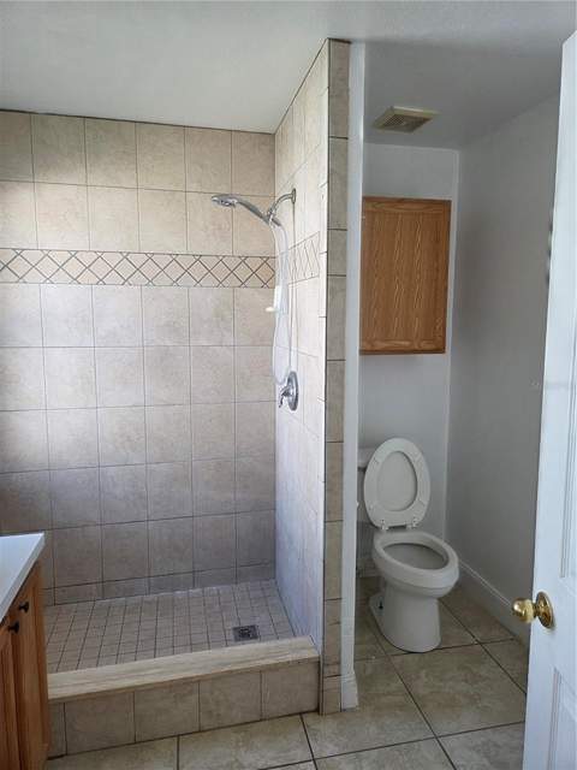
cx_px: 288
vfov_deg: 73.9
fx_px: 511
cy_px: 385
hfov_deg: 58.9
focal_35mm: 23
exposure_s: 1/180
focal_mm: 5.4
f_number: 1.8
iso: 200
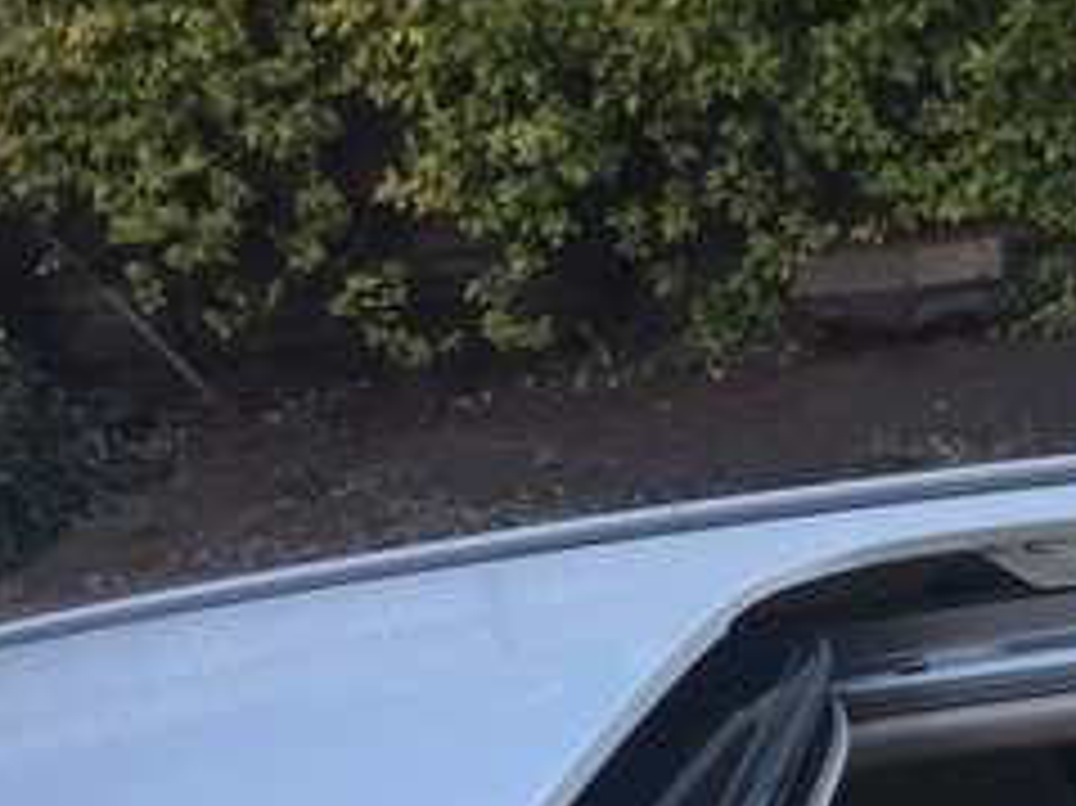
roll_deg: +14.1
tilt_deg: -29.5
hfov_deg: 19.5
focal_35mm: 97
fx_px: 3014
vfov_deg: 14.0
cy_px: 1306
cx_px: 1139
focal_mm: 4.15
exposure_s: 1/79
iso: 32
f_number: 2.2
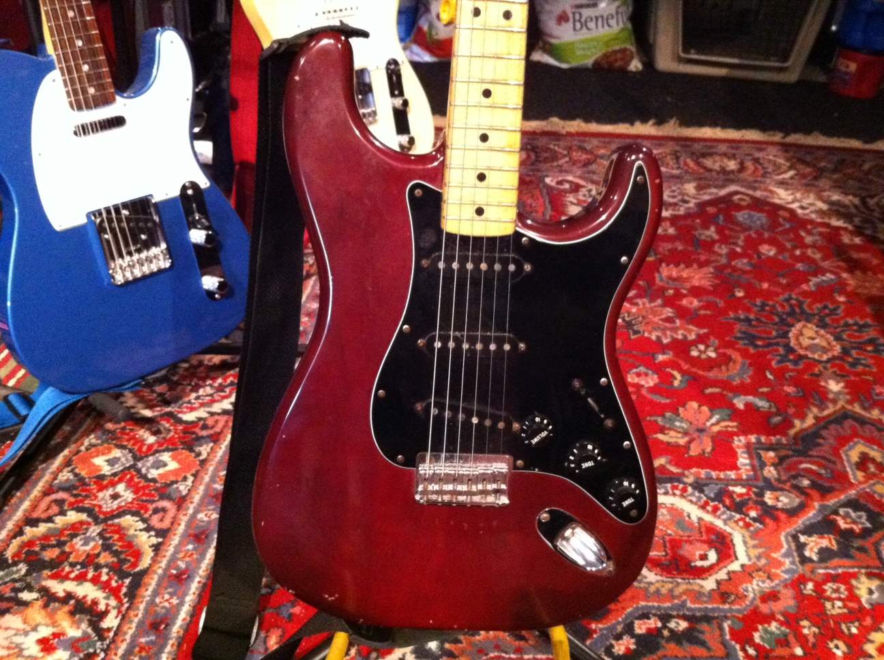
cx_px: 442
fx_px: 892
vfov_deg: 40.6
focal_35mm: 35
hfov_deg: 52.7
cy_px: 330
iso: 1000
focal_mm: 3.85
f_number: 2.8
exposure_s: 1/15
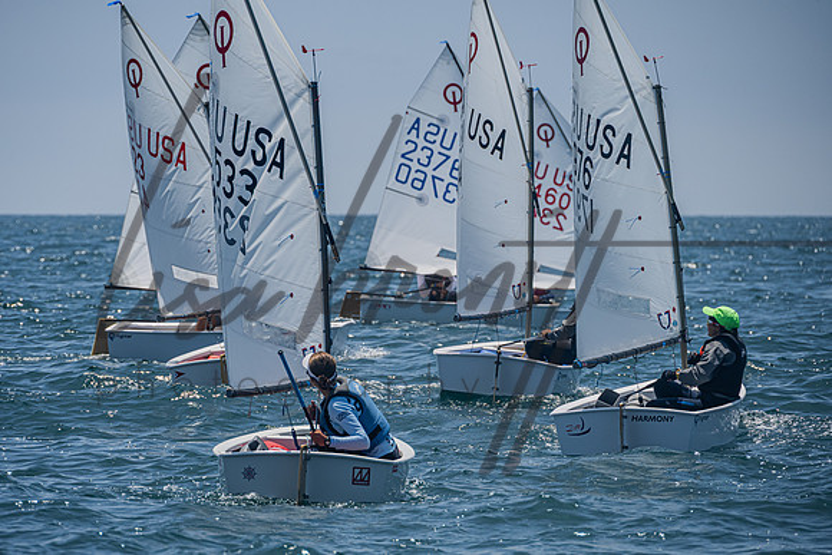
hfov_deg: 6.5
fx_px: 7330
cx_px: 360
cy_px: 294
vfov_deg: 4.3
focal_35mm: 317
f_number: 8
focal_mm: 270
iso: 250
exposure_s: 1/1600
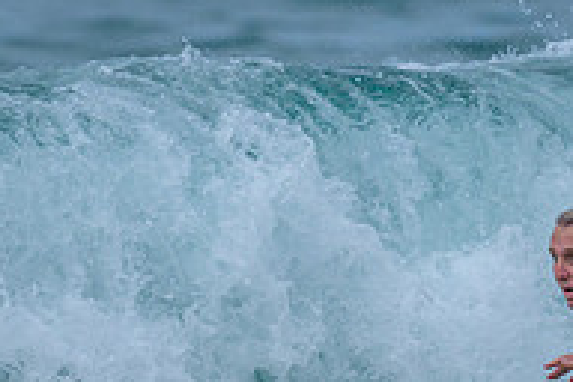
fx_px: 43417
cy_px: 419
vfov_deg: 0.5
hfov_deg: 0.8
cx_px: 446
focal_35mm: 2728
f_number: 6.3
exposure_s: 1/2000
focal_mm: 800
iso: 280
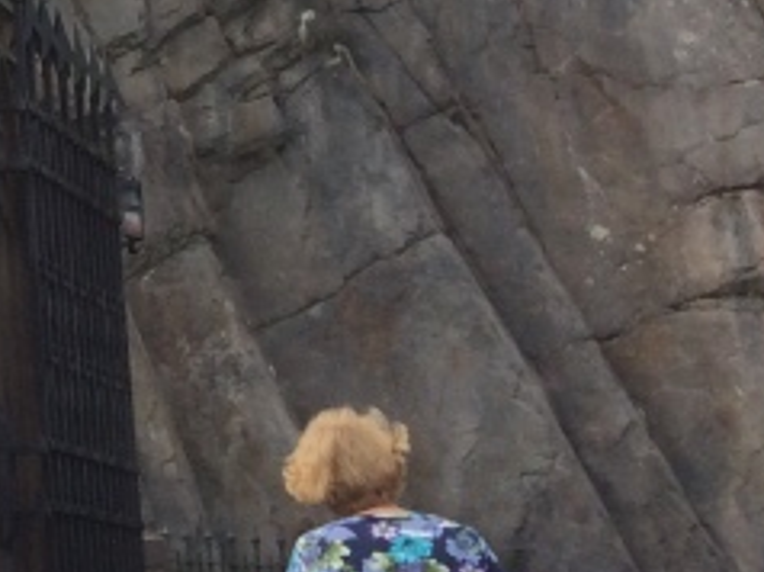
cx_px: -677
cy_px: -331
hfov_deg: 13.8
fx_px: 2756
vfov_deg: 11.3
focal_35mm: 125
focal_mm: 4.15
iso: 32
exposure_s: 1/1244
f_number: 2.2
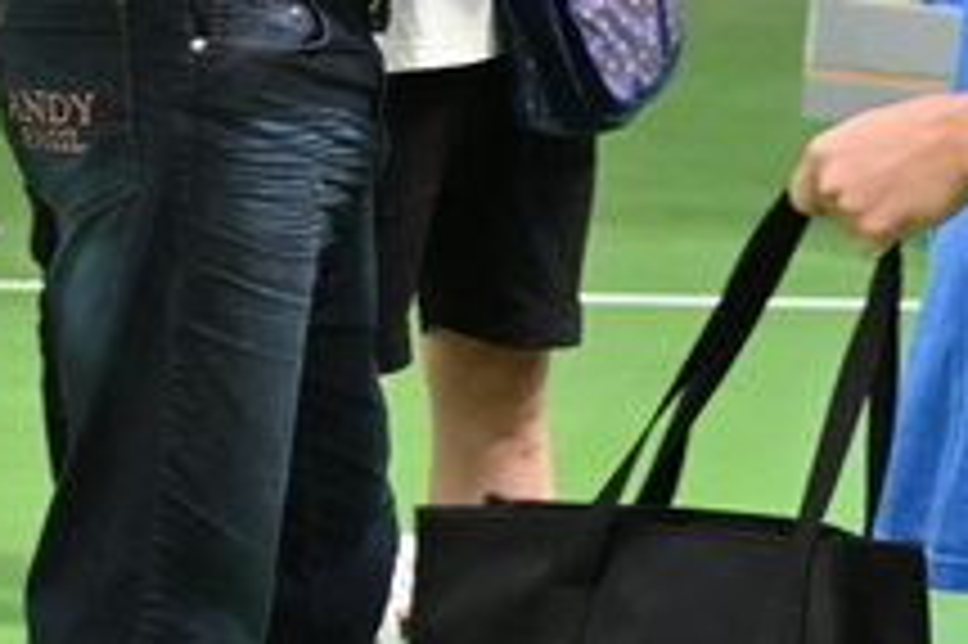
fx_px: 7093
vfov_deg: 5.1
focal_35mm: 264
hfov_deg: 7.7
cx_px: 1441
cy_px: -390
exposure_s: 1/125
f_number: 4.5
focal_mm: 54
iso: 1000
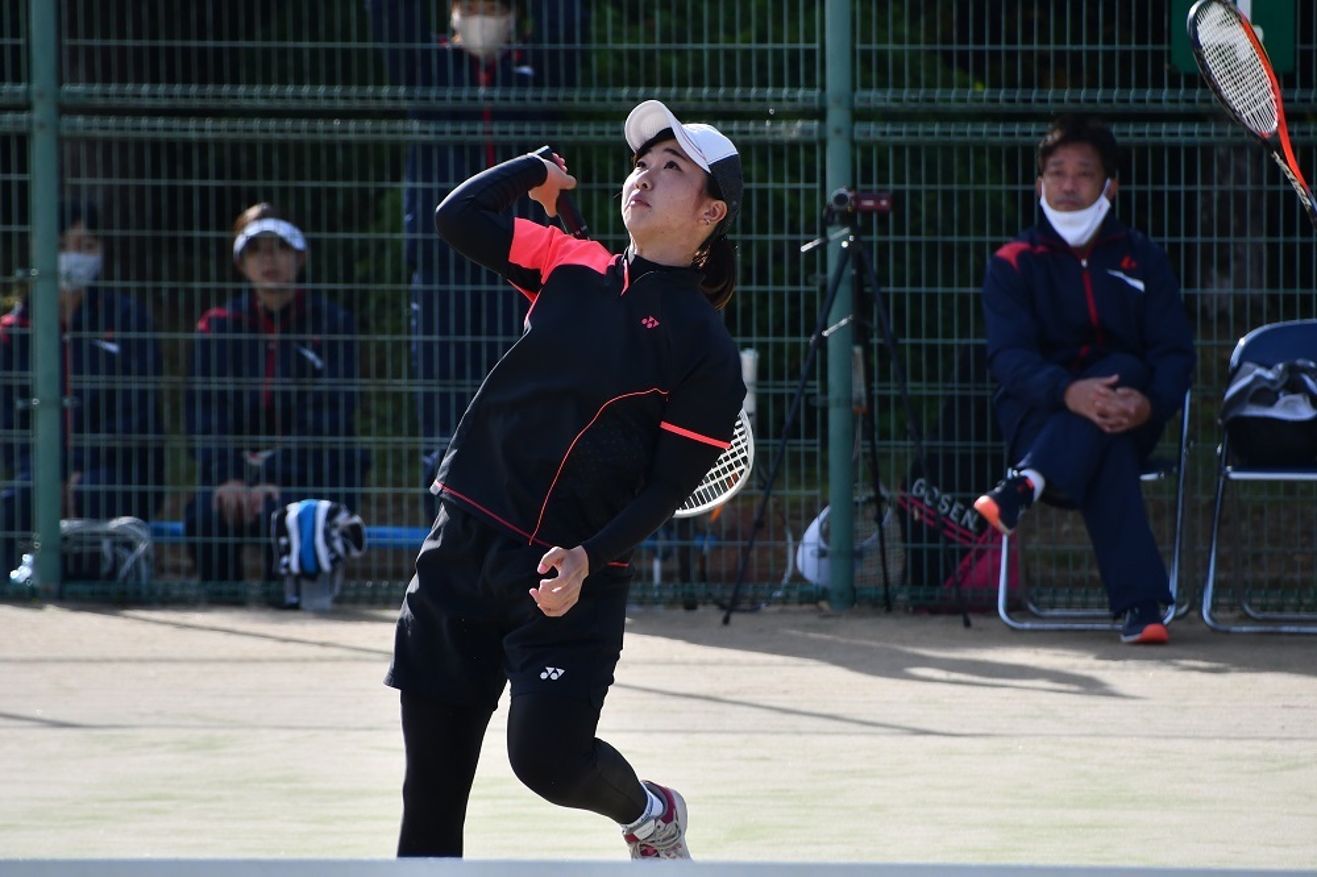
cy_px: 438
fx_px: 17553
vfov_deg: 2.9
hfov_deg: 4.3
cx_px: 658
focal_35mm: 480
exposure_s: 1/1600
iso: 400
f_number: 6.3
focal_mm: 240
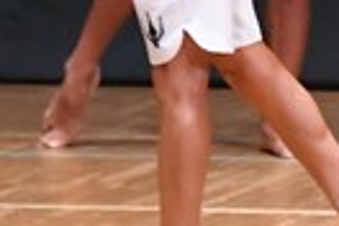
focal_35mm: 1184
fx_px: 11148
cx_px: 787
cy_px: -72
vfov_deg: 1.2
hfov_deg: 1.7
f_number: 5.6
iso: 8000
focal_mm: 135
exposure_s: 1/400
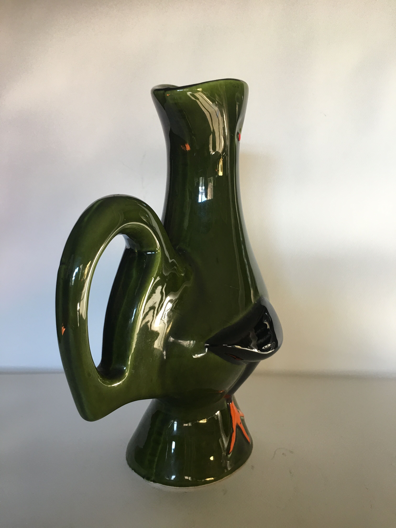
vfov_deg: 61.7
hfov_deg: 48.2
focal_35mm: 29
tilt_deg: -5.8
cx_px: 198
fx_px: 442
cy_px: 264
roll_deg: -1.1
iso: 40
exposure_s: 1/33
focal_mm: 4.15
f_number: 2.2
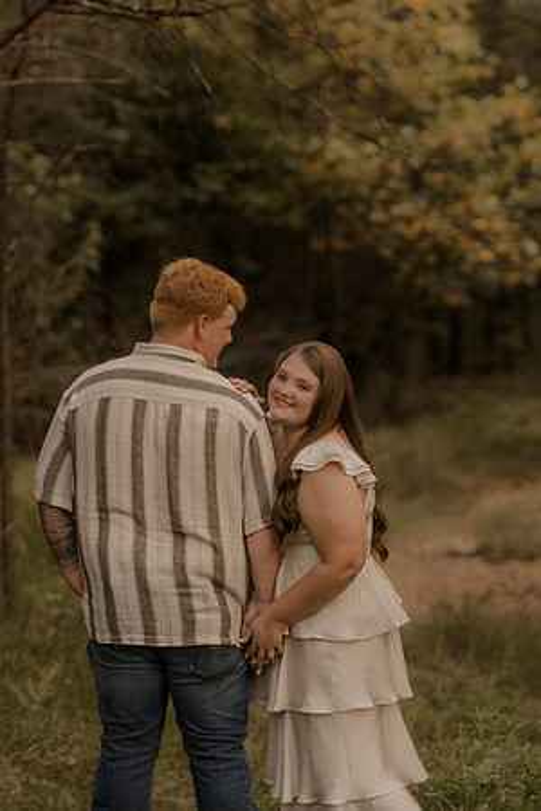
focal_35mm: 127
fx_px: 2863
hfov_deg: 10.8
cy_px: 406
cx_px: 270
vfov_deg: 16.1
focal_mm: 85
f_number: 2
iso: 100
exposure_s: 1/200
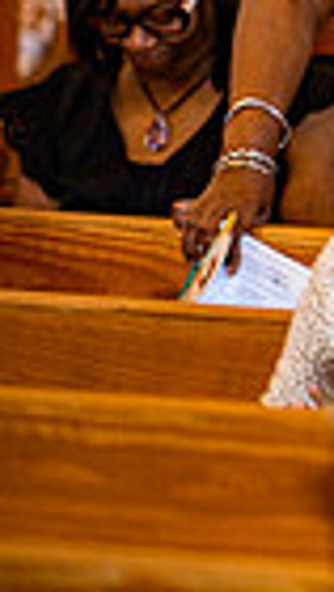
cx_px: 1218
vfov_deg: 4.7
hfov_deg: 2.6
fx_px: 7162
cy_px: -192
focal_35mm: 456
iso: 360
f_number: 1.4
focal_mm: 105
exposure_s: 1/100
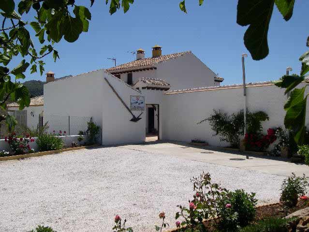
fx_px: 339
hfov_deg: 49.0
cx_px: 154
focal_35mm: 38
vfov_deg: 37.8
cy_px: 116
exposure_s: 1/378
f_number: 7.6
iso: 100
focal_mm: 8
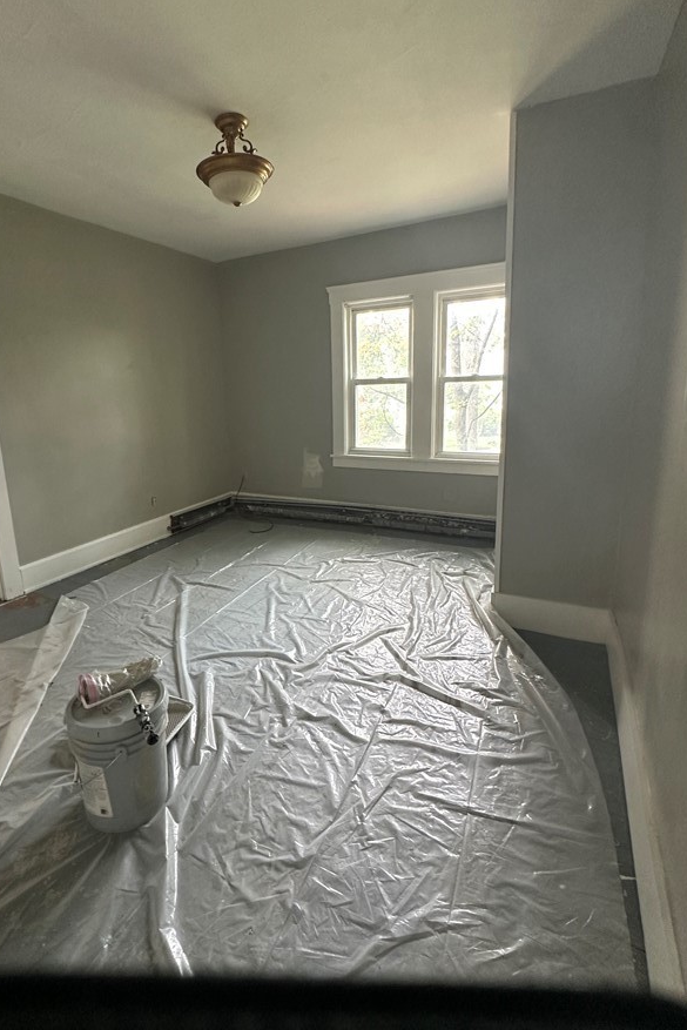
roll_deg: +2.8
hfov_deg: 70.0
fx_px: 486
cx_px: 288
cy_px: 485
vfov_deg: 93.2
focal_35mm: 17
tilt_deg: -11.6
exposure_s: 1/60
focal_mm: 2.22
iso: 320
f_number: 2.2
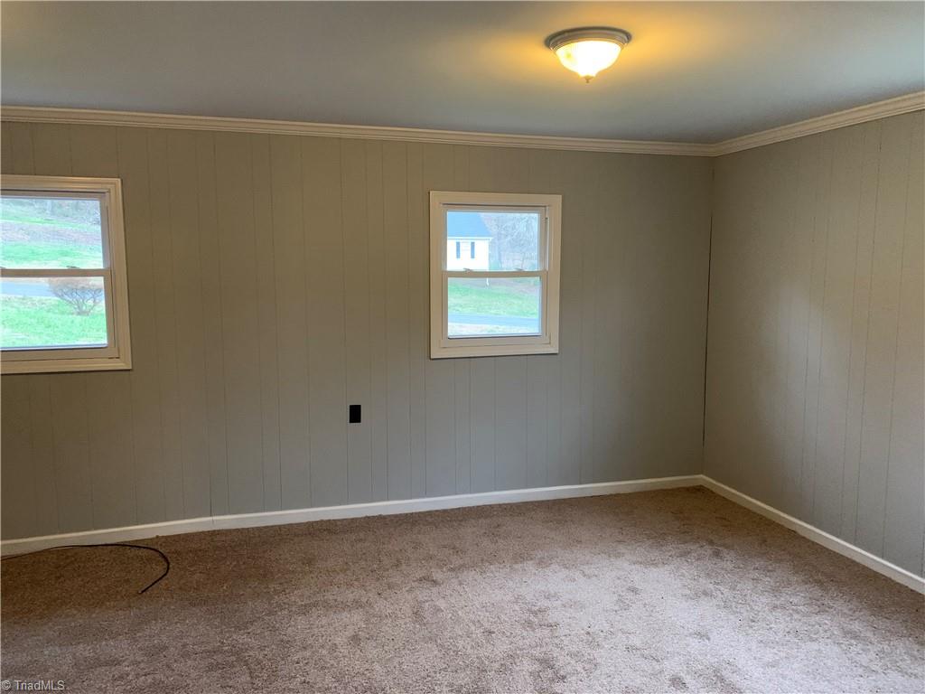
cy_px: 347
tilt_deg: -8.8
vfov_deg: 53.1
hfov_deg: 67.3
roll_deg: +0.1
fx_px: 695
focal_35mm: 26
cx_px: 462
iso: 400
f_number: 1.8
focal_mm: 4.25
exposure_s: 1/30
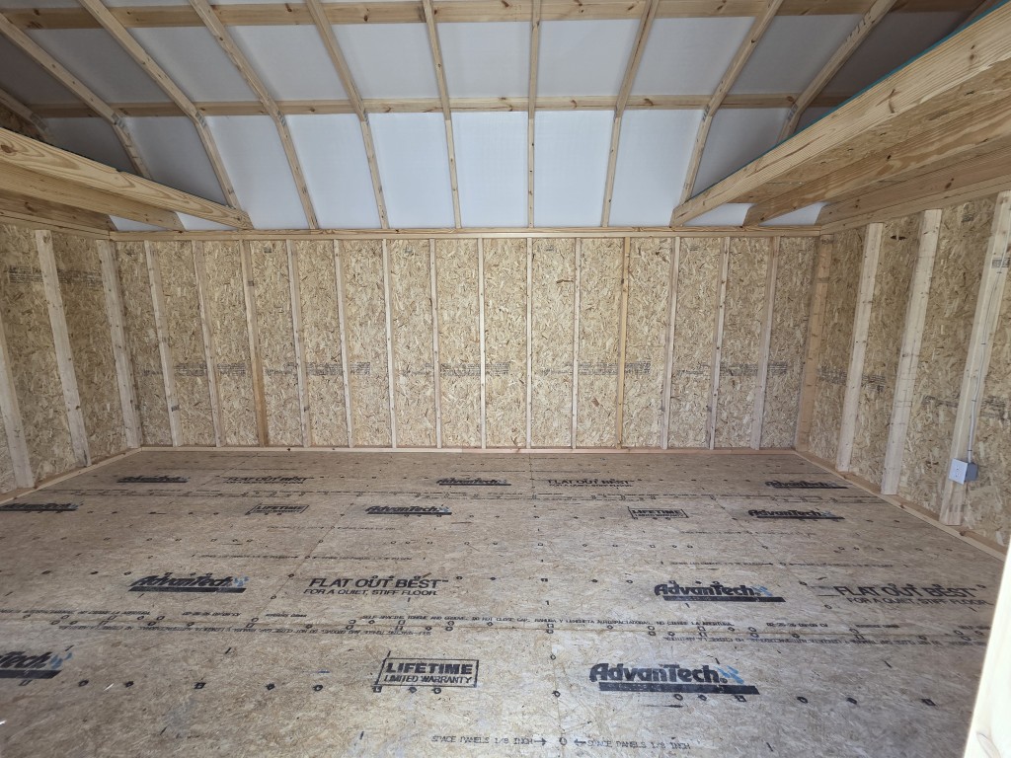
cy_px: 379
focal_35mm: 13
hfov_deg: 106.2
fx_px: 380
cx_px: 506
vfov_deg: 89.9
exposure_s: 1/120
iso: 80
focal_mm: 2.2
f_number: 2.2
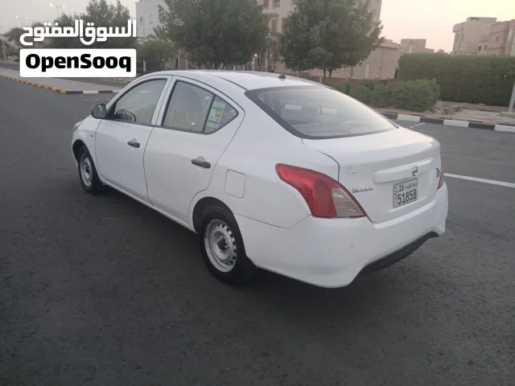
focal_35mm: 26
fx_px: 387
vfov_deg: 53.1
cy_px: 193
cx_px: 258
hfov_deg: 67.3
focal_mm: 3.98
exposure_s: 1/50
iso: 64
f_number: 1.8
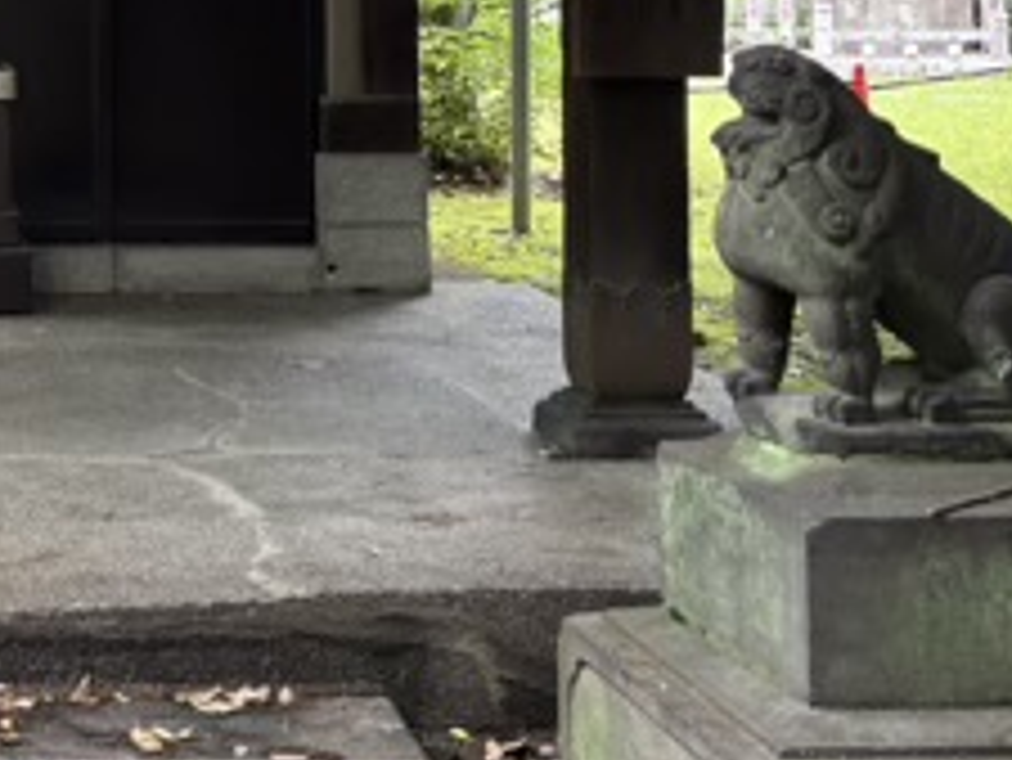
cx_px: -171
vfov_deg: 17.7
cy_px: -20
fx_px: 2369
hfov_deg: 22.4
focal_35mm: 81
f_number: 1.6
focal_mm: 5.96
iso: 40
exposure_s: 1/145
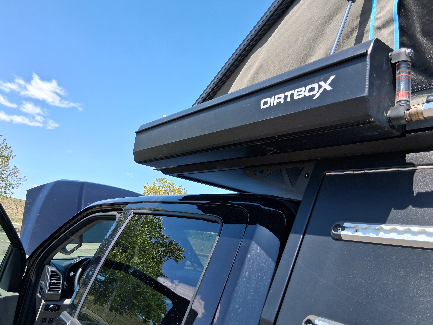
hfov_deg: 63.4
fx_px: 350
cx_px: 211
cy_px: 161
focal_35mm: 28
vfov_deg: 49.7
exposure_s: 1/383
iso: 25
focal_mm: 3.98
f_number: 1.8
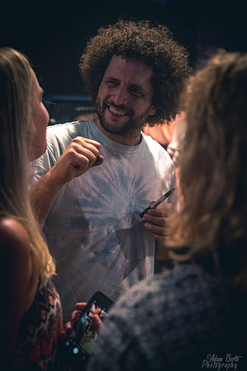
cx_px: 124
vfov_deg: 38.2
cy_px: 186
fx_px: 535
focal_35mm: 52
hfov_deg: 26.0
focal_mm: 52
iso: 6400
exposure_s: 1/200
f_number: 3.5
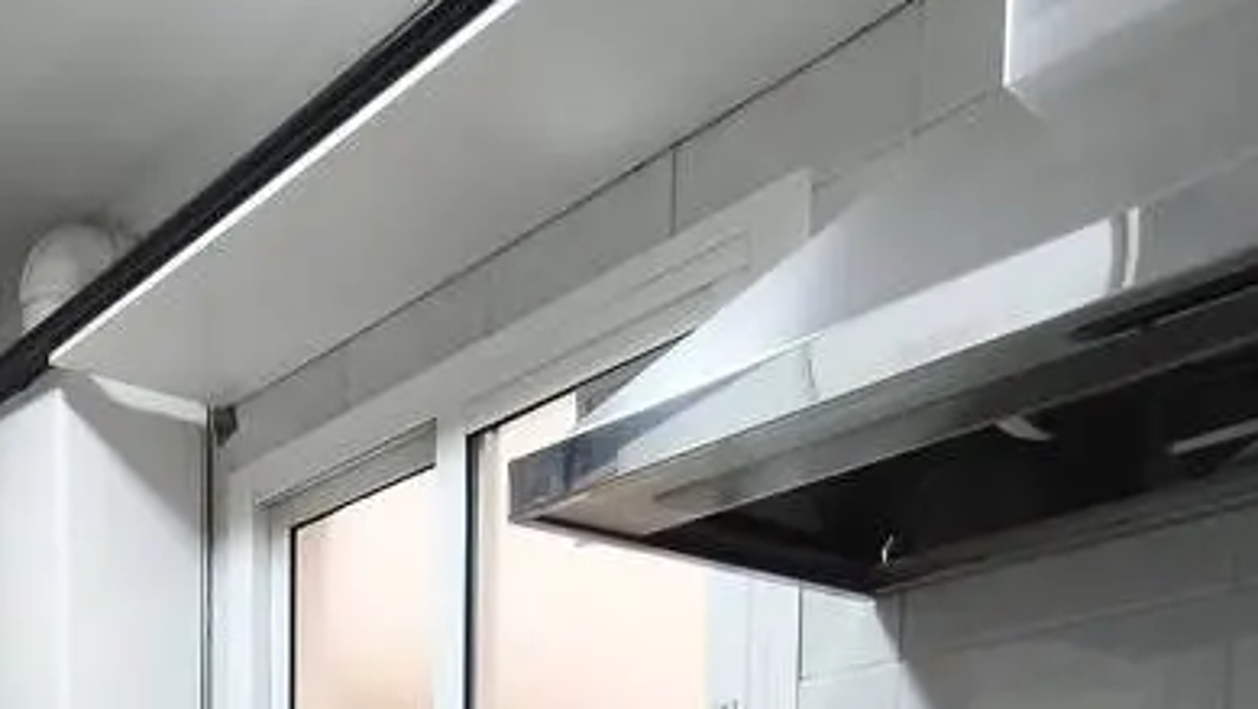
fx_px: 1401
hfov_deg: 43.4
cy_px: 1107
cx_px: 84
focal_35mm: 42
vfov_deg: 22.4
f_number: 2.2
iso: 320
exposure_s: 1/50
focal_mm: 1.65
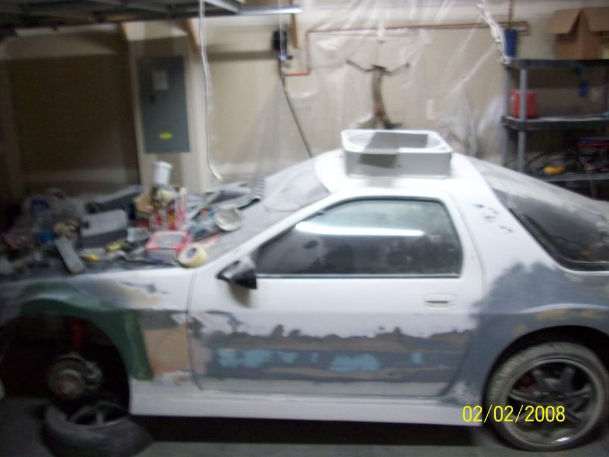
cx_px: 304
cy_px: 228
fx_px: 651
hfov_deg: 50.1
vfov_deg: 38.7
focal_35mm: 37
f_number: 2.8
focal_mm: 6.2
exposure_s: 1/10.5
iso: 160
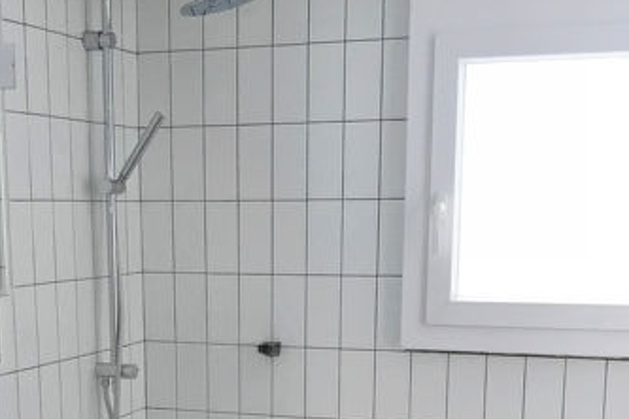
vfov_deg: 19.8
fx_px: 1153
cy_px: 447
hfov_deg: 30.4
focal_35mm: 66
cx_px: 239
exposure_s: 1/17
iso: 40
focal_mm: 3.99
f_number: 1.8
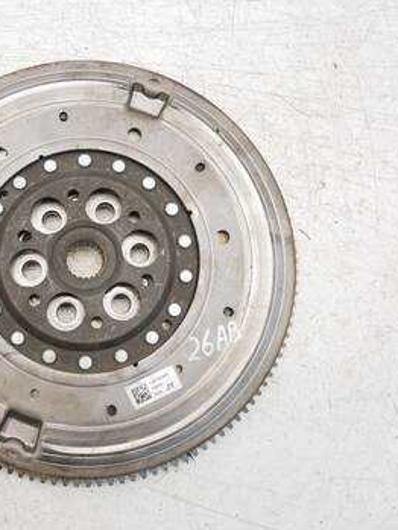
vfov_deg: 55.3
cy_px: 272
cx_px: 90
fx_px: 506
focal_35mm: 33
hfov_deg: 41.4
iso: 500
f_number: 3.5
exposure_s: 1/60
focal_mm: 12
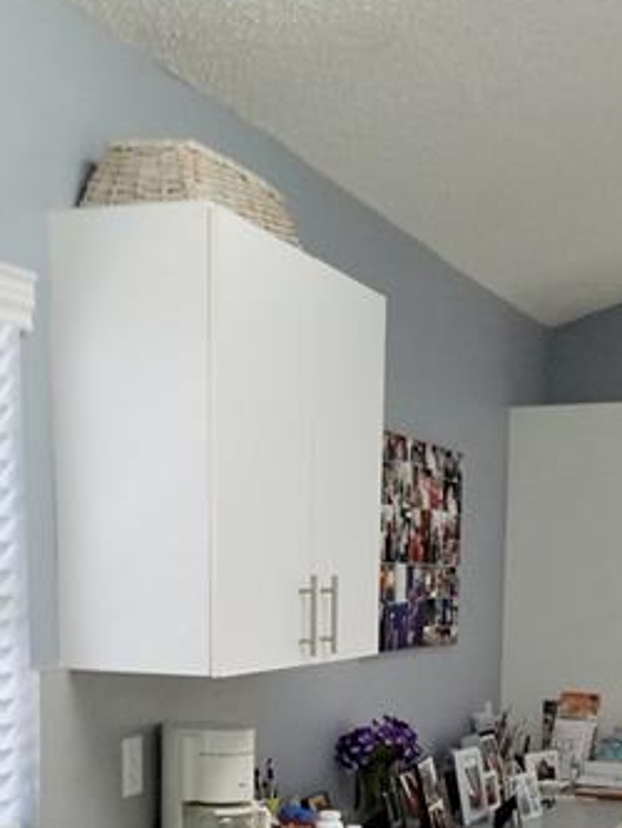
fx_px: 1437
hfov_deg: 24.4
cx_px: 378
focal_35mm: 60
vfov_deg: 30.6
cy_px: 758
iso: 64
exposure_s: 1/60
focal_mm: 4.2
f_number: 1.7
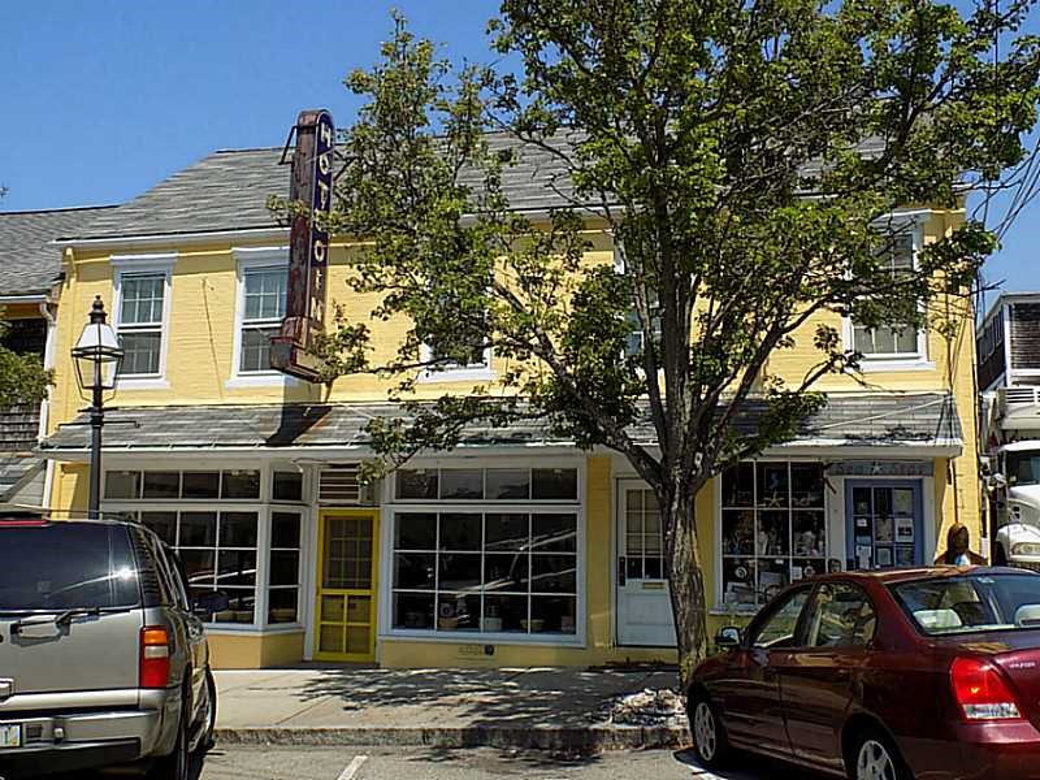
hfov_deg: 50.1
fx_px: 1112
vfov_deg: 38.7
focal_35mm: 37
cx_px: 520
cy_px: 390
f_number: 3.5
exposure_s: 1/800
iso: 80
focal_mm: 6.6
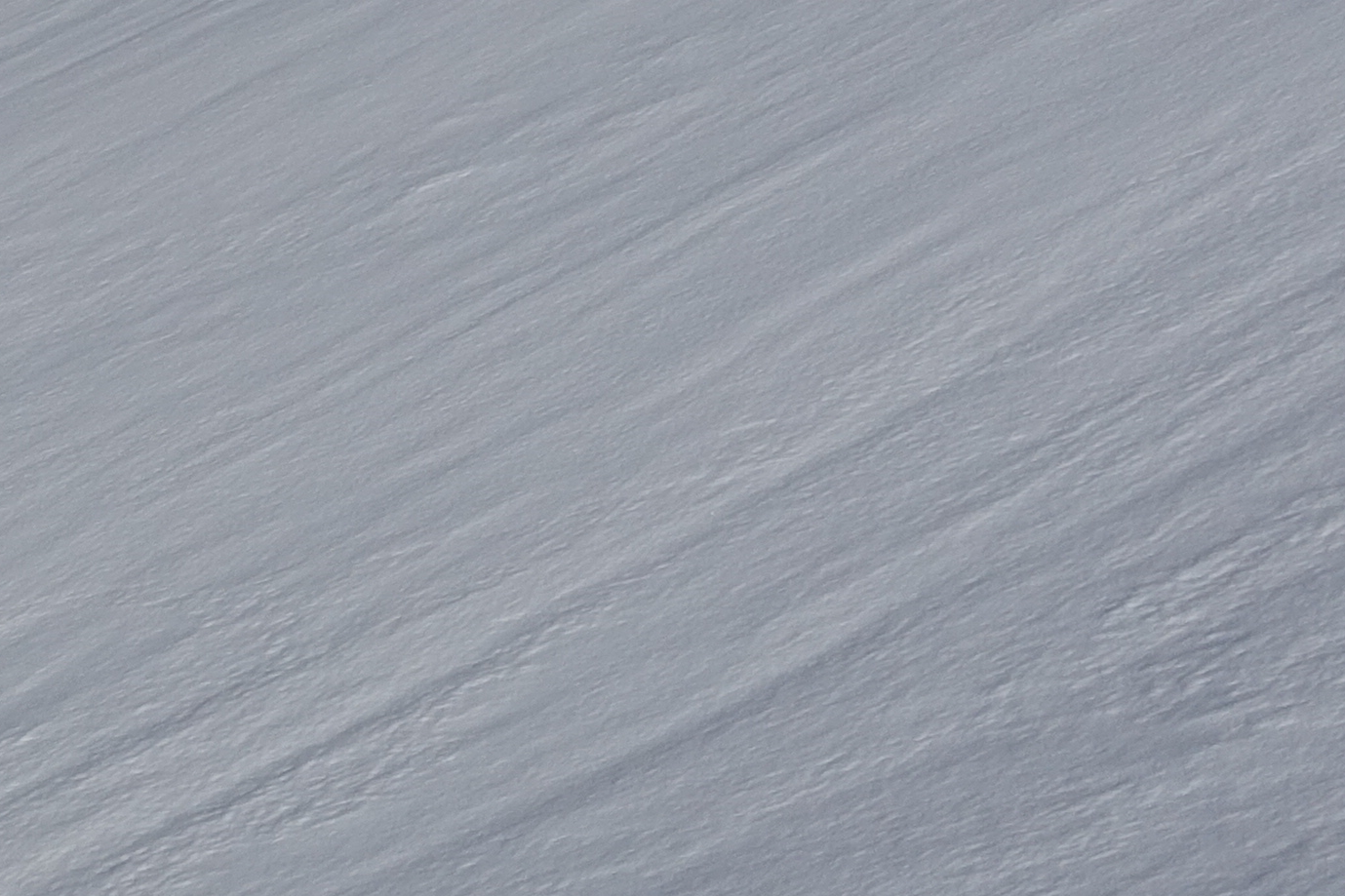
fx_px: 4595
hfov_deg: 14.3
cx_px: -1216
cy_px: 343
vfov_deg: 11.1
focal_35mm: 123
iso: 125
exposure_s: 1/320
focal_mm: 11.45
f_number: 5.6
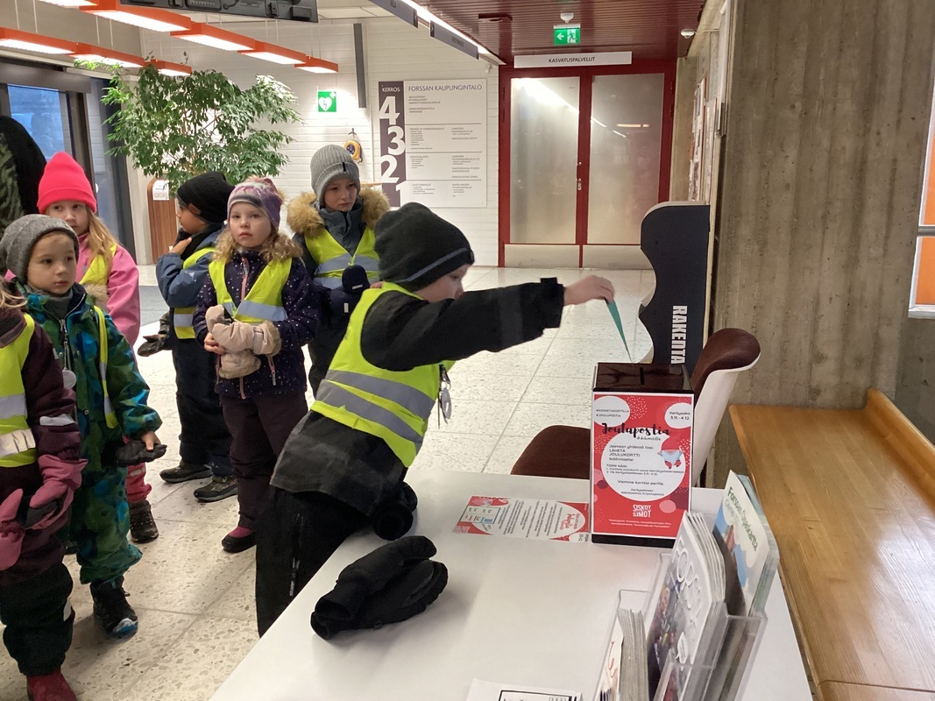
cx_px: 468
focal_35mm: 31
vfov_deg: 45.4
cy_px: 350
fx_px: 837
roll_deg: +0.6
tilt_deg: -13.1
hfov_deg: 58.4
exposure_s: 1/50
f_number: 2.4
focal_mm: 3.3
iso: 320
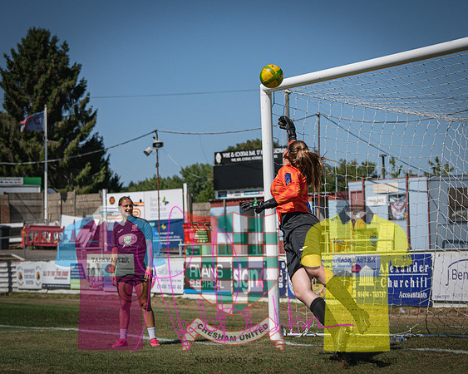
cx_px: 230
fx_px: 1291
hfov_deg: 20.6
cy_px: 196
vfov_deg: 16.5
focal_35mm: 93
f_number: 2.5
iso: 160
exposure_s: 1/10000
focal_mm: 45
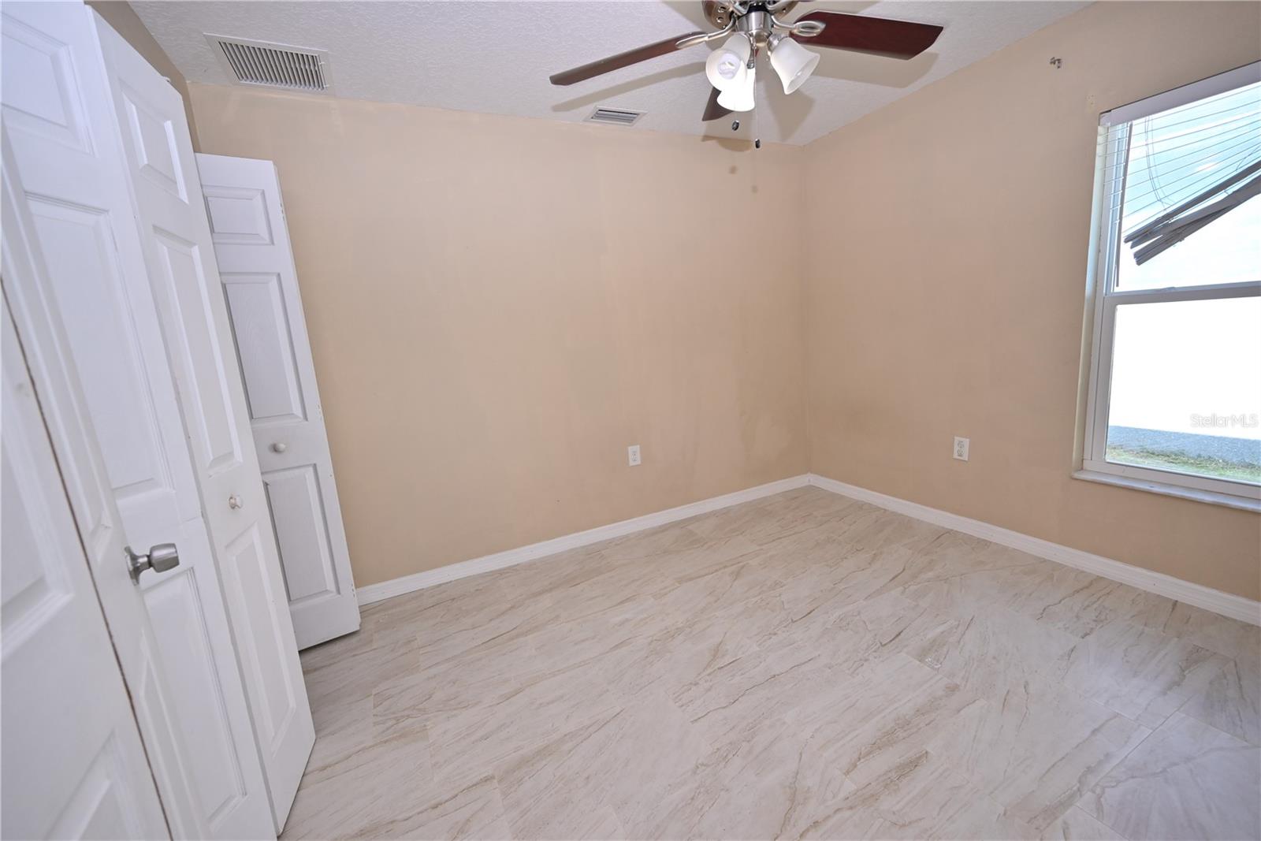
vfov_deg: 81.2
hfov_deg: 104.2
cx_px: 630
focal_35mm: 14
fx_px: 490
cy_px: 420
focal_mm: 14
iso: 400
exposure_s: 1/250
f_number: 4
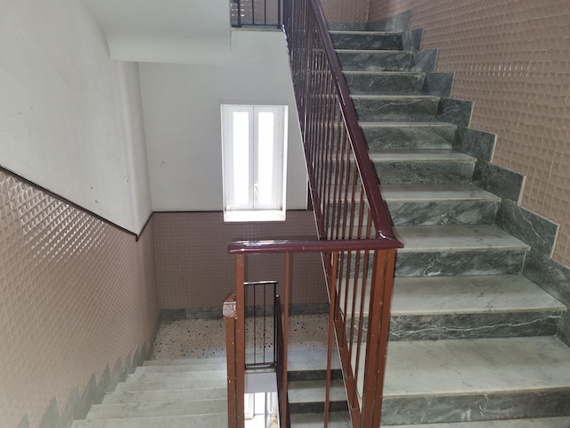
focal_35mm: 26
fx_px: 428
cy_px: 214
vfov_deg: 53.1
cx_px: 285
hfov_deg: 67.3
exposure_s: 1/17
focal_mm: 5.4
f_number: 1.8
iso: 112
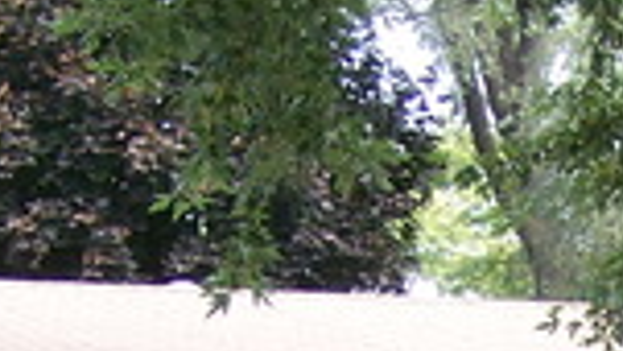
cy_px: 780
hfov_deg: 12.1
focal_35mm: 175
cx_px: 726
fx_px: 2891
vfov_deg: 6.7
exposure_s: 1/80
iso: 80
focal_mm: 6.3
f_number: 2.8
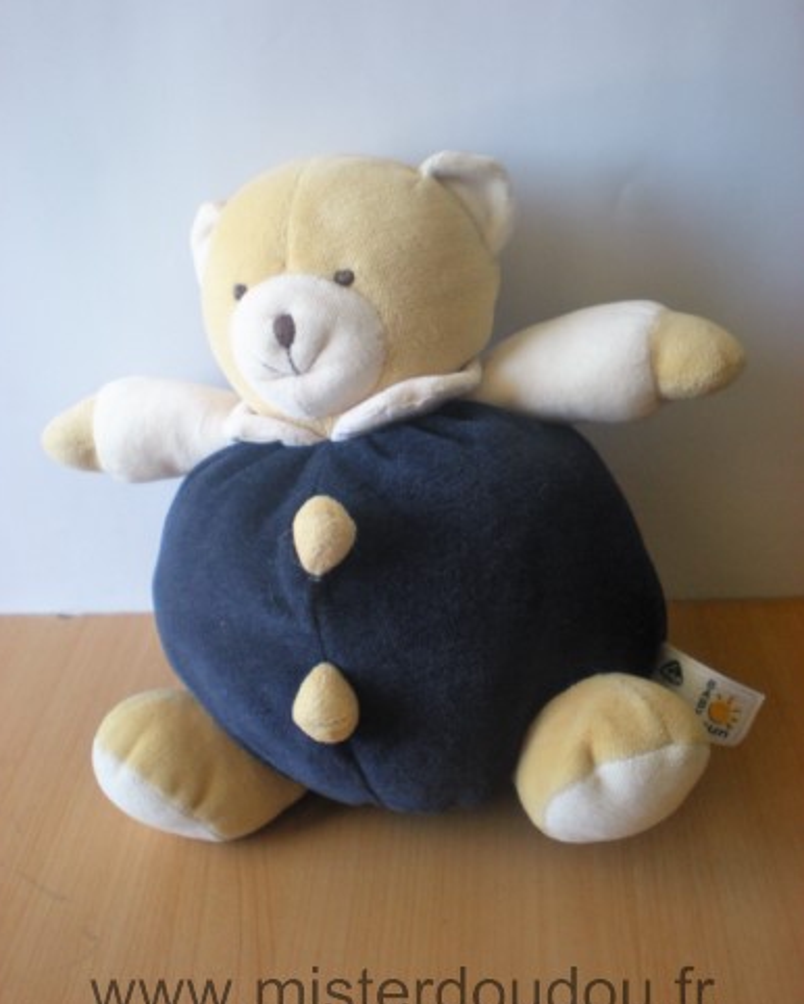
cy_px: 492
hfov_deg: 37.4
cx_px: 400
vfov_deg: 45.8
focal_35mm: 40
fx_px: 1189
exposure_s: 1/61
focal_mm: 6.3
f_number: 3.1
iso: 151
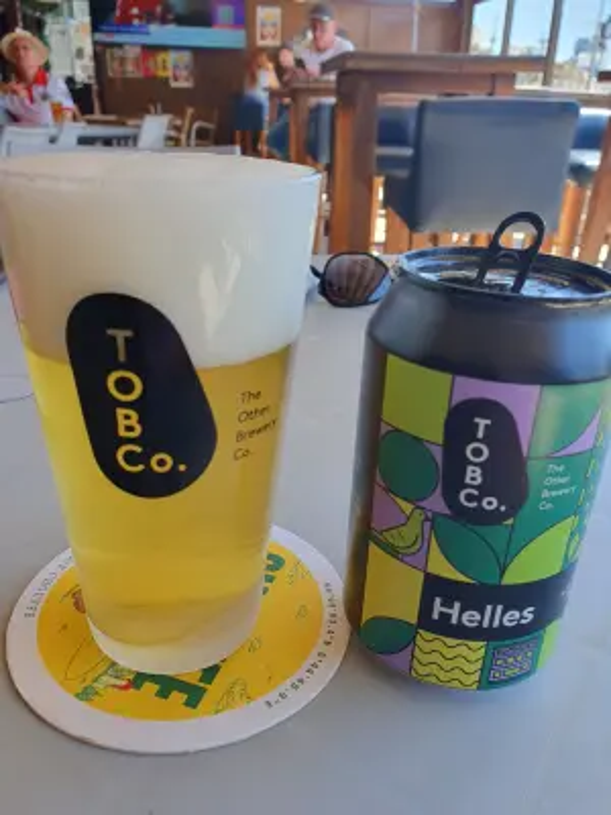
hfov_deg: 53.1
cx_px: 306
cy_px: 408
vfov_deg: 67.3
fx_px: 612
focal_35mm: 26
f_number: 2.4
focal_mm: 4.32
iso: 50
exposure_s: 1/136
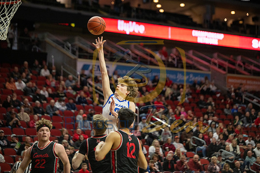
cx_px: 130
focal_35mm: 110
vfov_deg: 12.5
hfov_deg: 18.6
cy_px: 86
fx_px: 795
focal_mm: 110
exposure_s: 1/1250
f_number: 2.8
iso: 2000
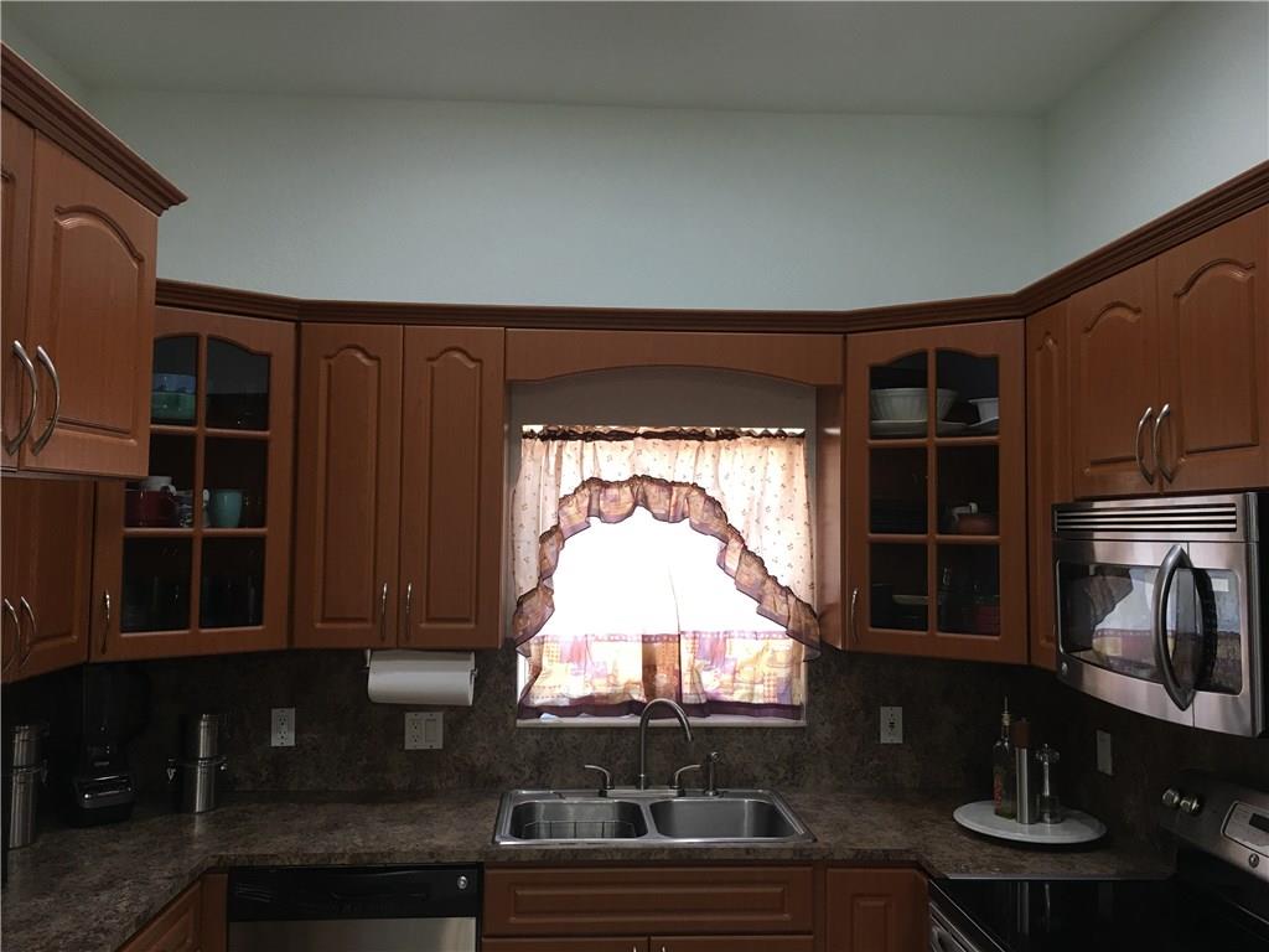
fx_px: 1063
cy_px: 476
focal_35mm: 29
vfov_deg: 48.2
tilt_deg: +2.6
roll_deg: -0.7
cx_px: 634
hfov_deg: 61.7
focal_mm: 4.15
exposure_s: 1/15
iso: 32
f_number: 2.2
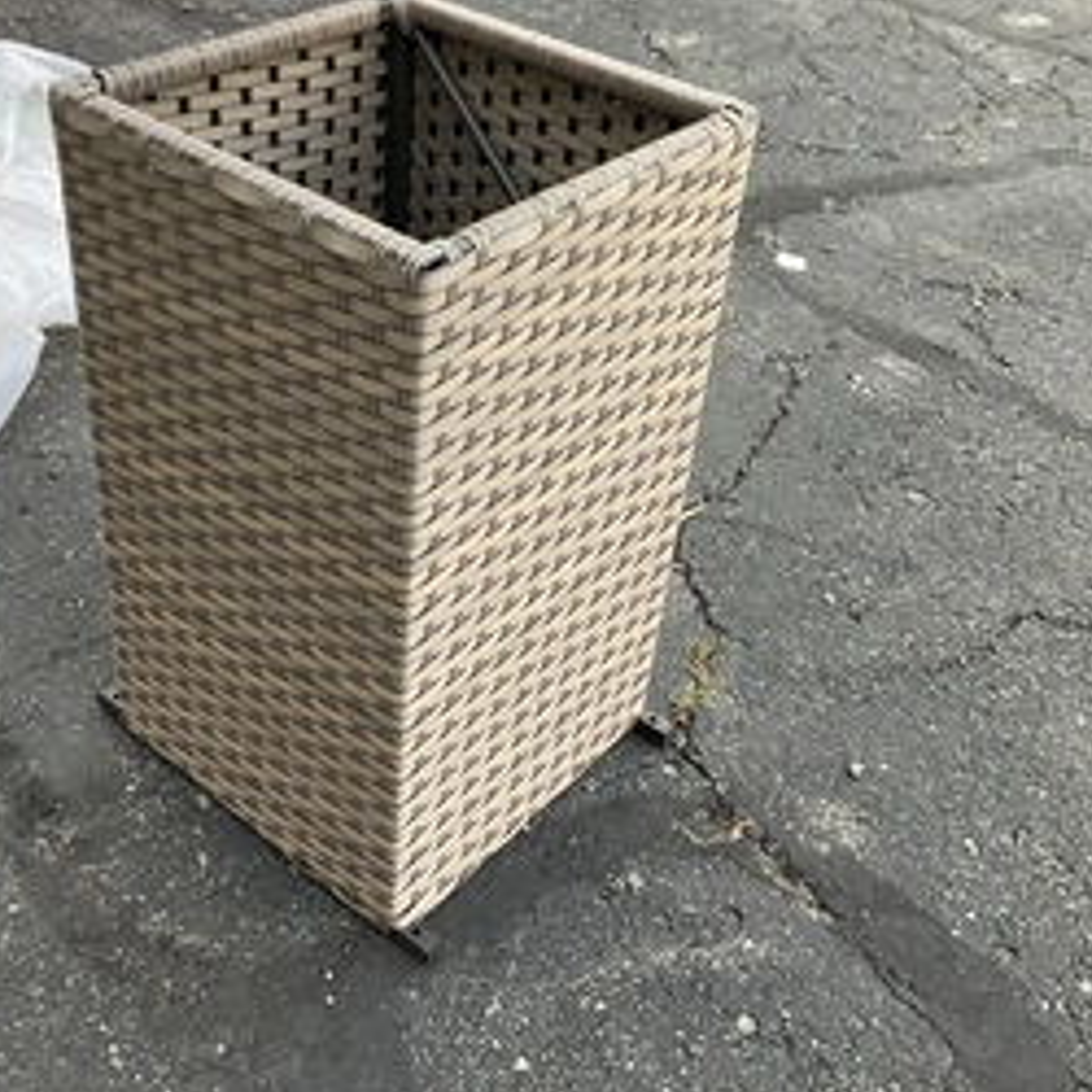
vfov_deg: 40.9
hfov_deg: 40.8
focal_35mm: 41
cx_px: 463
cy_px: 511
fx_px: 1463
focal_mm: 3
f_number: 1.8
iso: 40
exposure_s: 1/122
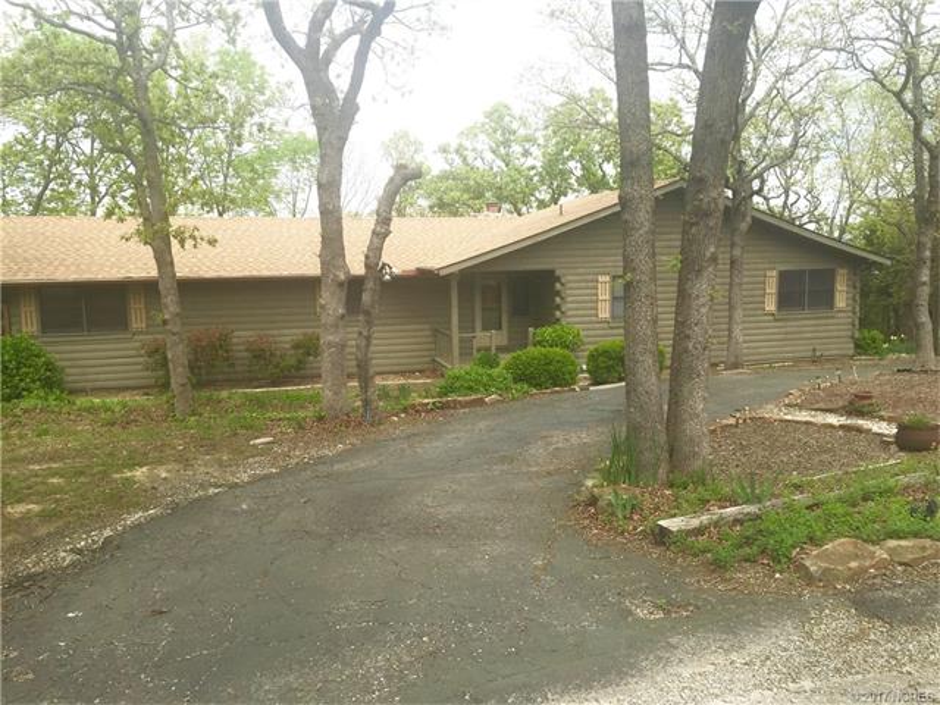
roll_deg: -0.3
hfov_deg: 61.7
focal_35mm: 29
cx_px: 470
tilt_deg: -8.5
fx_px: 787
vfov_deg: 48.2
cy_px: 352
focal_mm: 4.15
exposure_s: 1/1130
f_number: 2.2
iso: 32
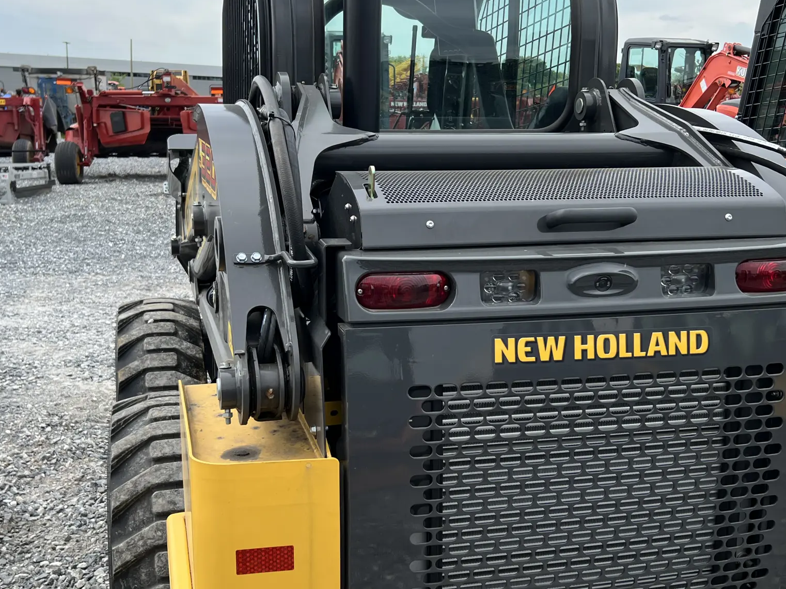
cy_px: 304
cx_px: 392
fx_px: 931
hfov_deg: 45.8
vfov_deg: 35.1
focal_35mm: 41
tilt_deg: -12.6
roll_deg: -1.3
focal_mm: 5.7
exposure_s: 1/1553
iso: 50
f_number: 1.5
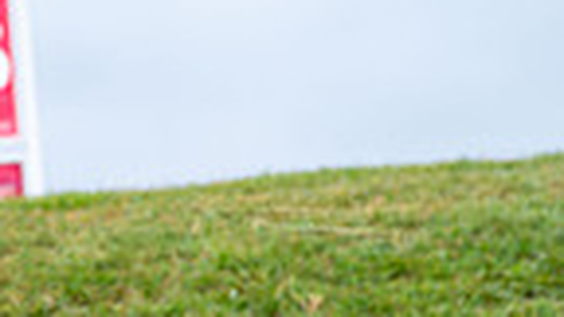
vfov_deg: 9.4
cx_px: 139
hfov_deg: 18.8
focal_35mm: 113
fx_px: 1690
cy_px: 794
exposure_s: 1/60
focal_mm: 34.5
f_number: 4.5
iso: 160
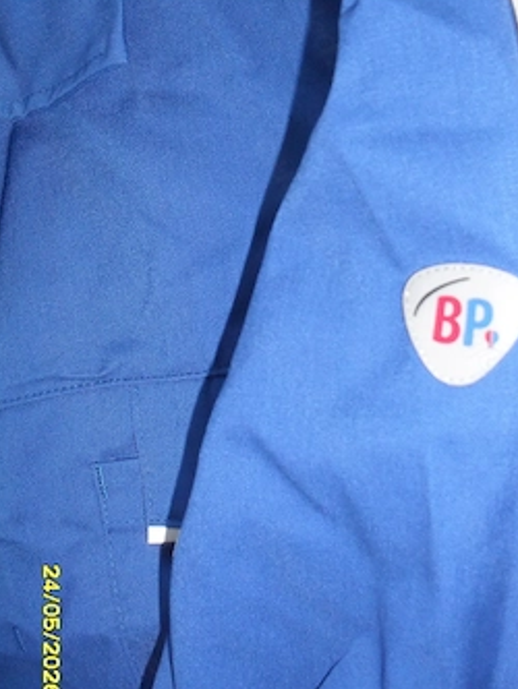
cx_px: 303
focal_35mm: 42
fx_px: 837
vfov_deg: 44.7
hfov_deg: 34.3
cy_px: 317
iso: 200
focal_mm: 6.3
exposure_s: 1/45
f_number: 3.2
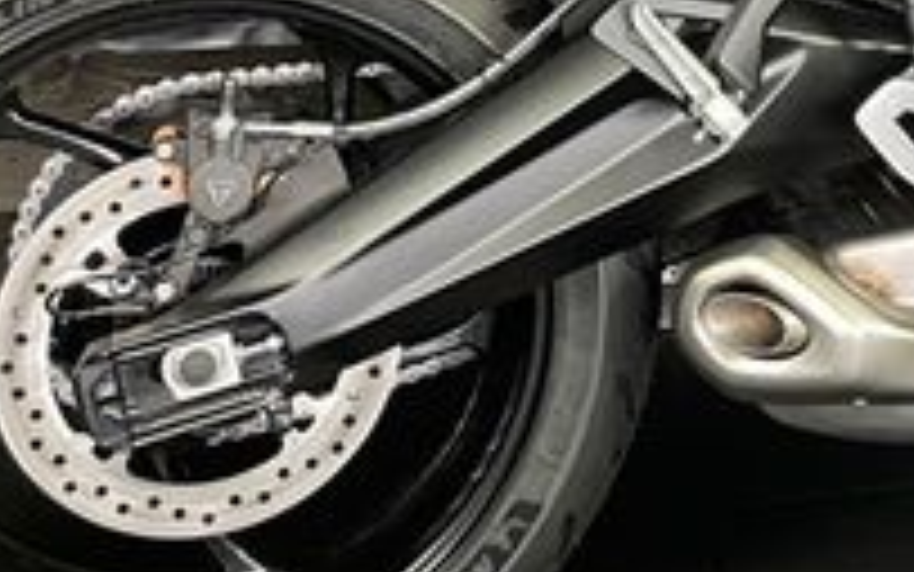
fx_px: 2168
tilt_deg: -3.6
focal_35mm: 87
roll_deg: +0.5
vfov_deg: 14.0
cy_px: -306
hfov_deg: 22.9
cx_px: 914
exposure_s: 1/50
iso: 250
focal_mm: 4.2
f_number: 1.6
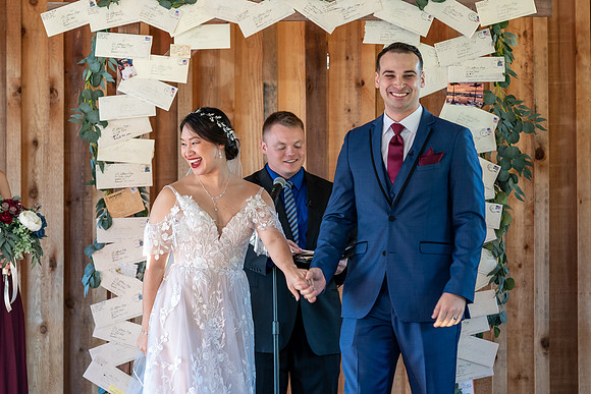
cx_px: 296
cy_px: 197
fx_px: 1812
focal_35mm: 110
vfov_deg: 12.4
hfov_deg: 18.5
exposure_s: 1/200
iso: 2000
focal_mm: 108
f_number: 4
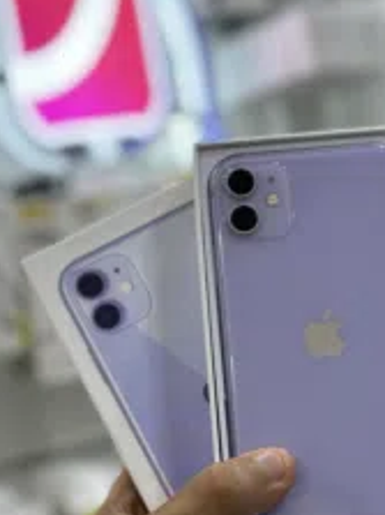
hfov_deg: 17.1
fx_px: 1277
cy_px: 346
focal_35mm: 86
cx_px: 235
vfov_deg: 22.7
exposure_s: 1/190
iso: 80
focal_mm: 6.86
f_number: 1.78
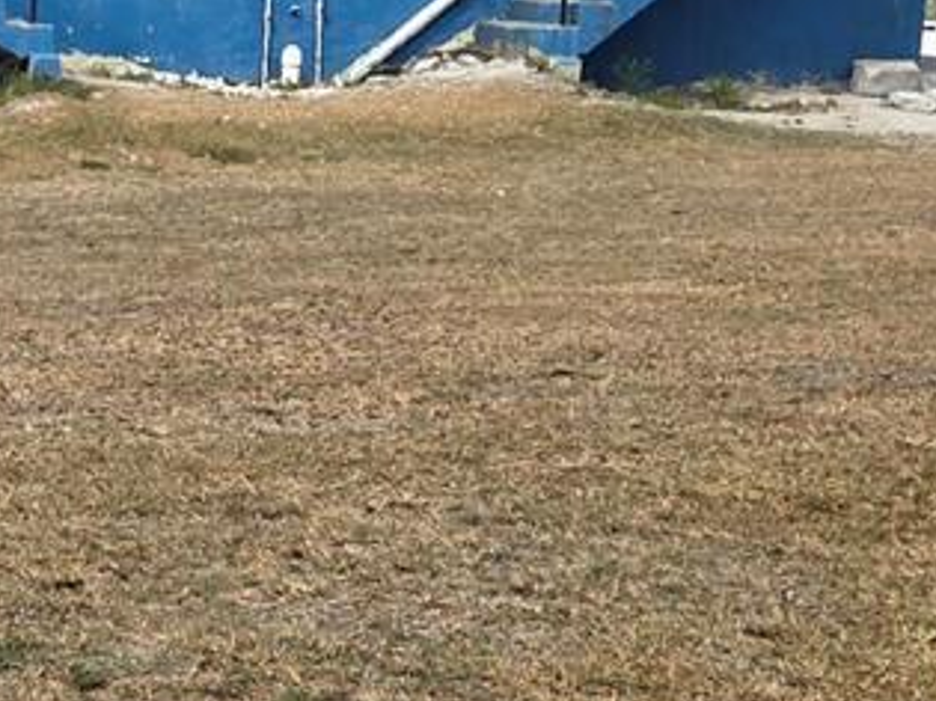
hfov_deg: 16.1
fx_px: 3162
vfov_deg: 12.5
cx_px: -223
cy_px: 662
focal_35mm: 117
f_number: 1.8
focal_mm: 5.4
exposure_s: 1/3778
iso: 80
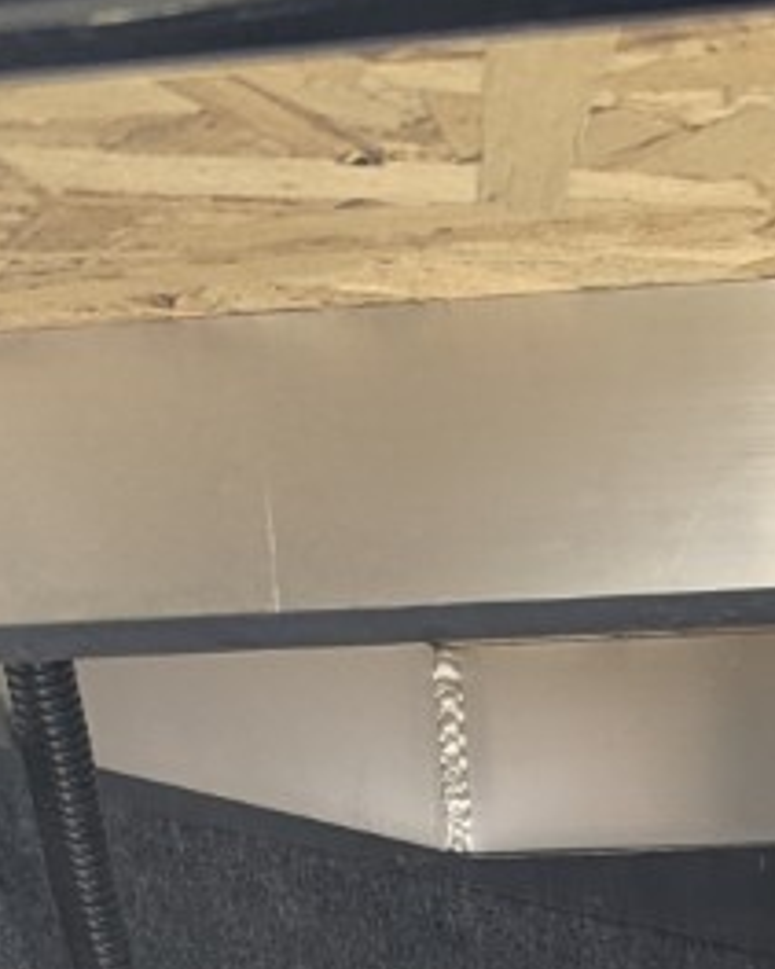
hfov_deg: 10.3
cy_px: 1835
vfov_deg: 13.6
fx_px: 3557
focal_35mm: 124
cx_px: 2015
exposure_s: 1/79.4
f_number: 1.85
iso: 54
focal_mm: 6.81
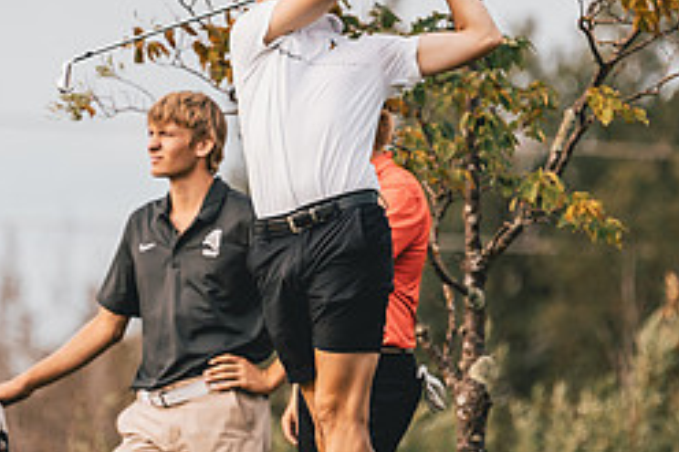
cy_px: 193
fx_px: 17661
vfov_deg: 1.5
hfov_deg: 2.2
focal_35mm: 937
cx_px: 318
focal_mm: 400
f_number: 6.3
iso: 400
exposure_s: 1/500
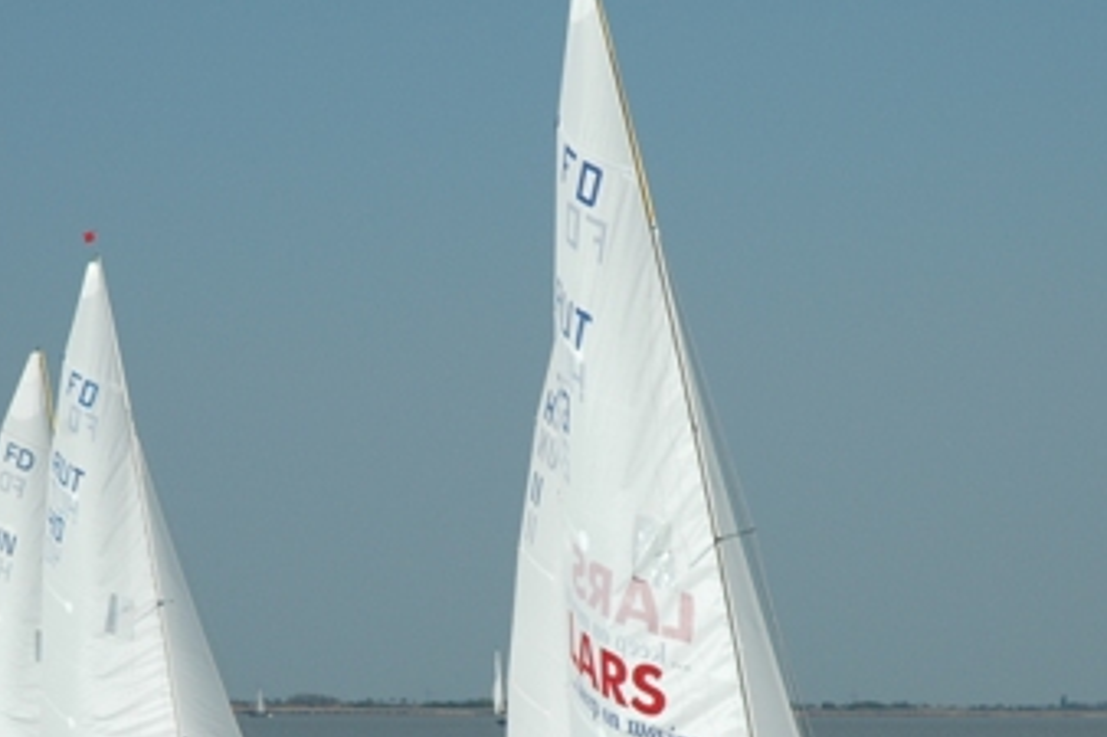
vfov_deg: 7.8
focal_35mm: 176
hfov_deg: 11.7
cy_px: 622
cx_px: 360
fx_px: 5409
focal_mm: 62
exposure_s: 1/500
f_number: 11
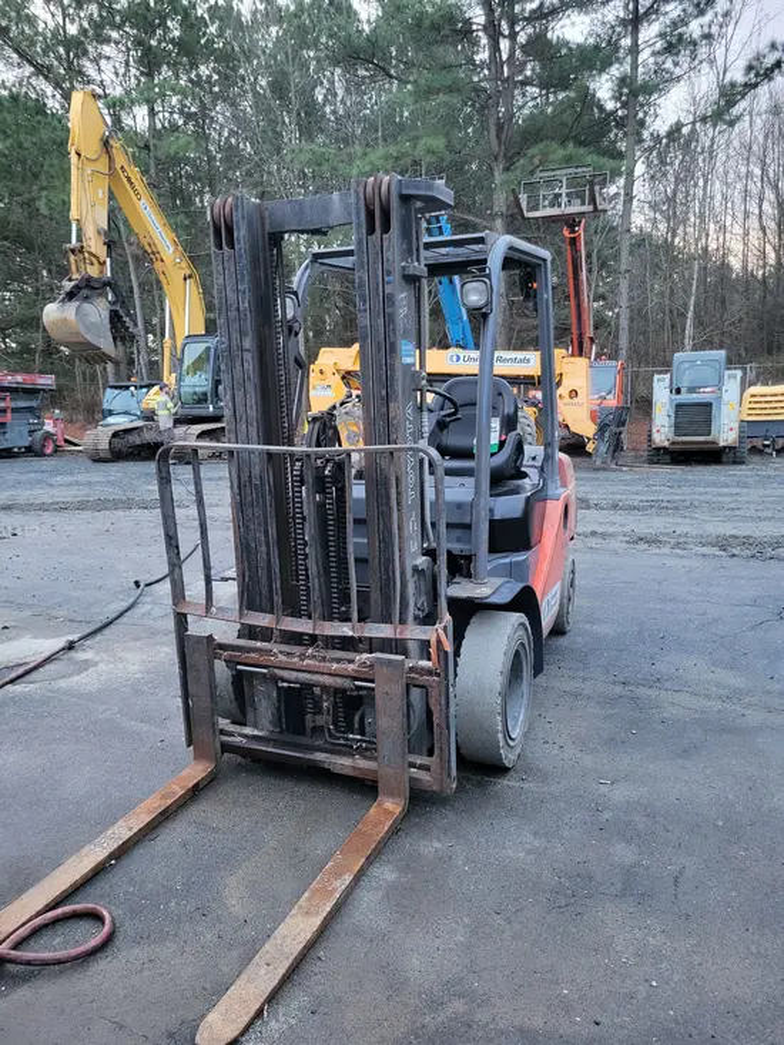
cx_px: 392
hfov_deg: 53.1
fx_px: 785
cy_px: 522
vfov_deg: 67.3
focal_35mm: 26
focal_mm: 5.4
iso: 500
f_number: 1.8
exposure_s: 1/40
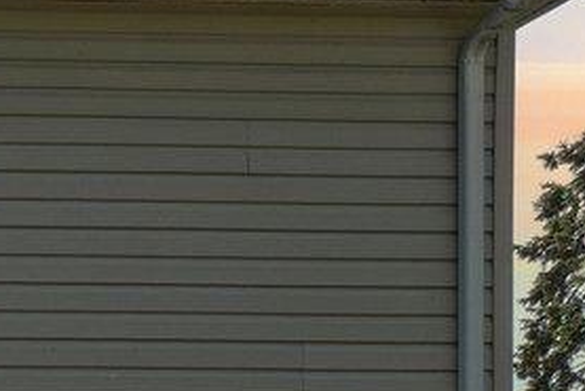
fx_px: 2162
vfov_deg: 8.9
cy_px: 1079
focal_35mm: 133
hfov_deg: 10.5
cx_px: -1210
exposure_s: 1/200
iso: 100
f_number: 8
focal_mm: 12
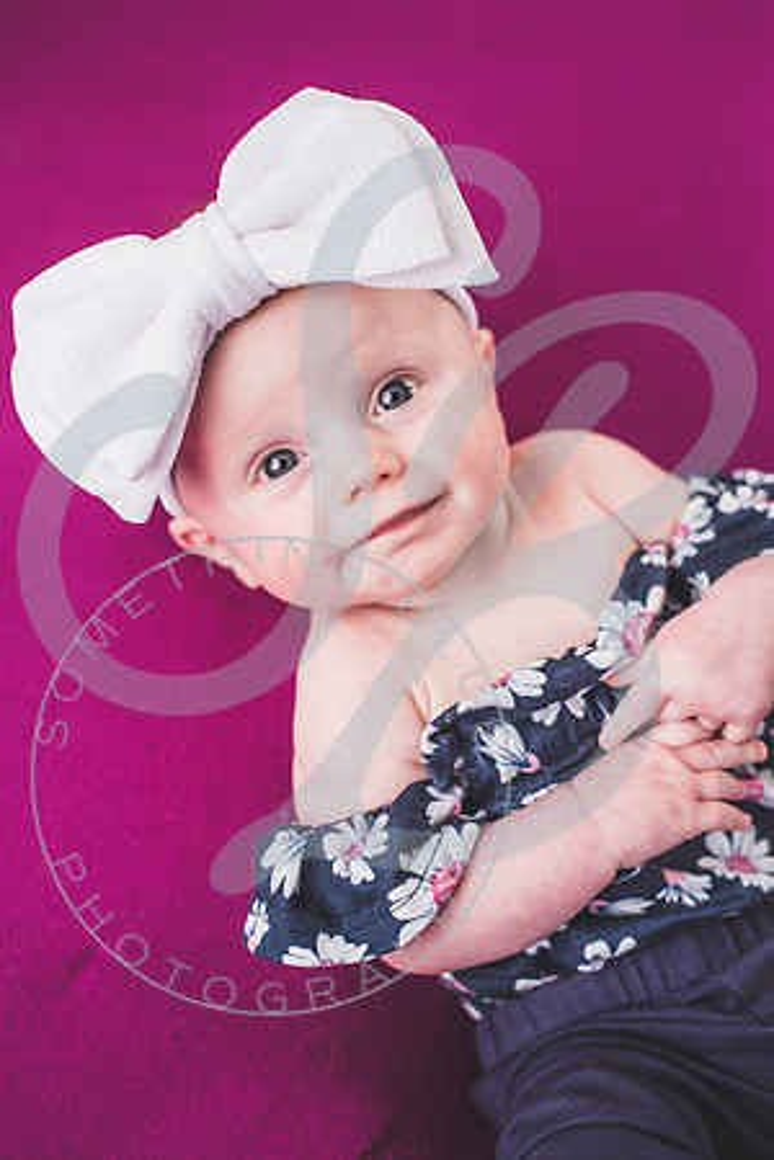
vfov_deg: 39.6
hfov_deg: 27.0
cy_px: 580
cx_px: 387
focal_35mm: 50
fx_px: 1612
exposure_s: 1/320
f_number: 2.8
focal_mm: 50
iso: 320
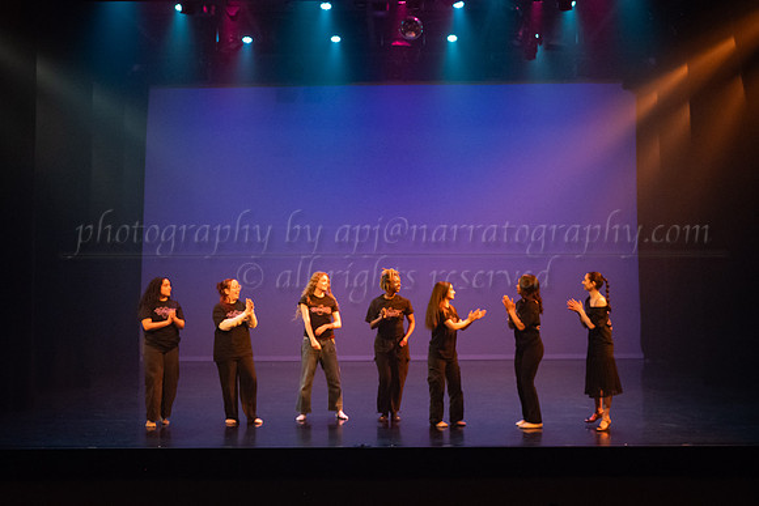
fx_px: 1079
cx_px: 392
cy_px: 180
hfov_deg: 38.7
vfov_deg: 26.3
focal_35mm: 51
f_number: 4.5
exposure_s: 1/250
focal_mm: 39
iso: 4000
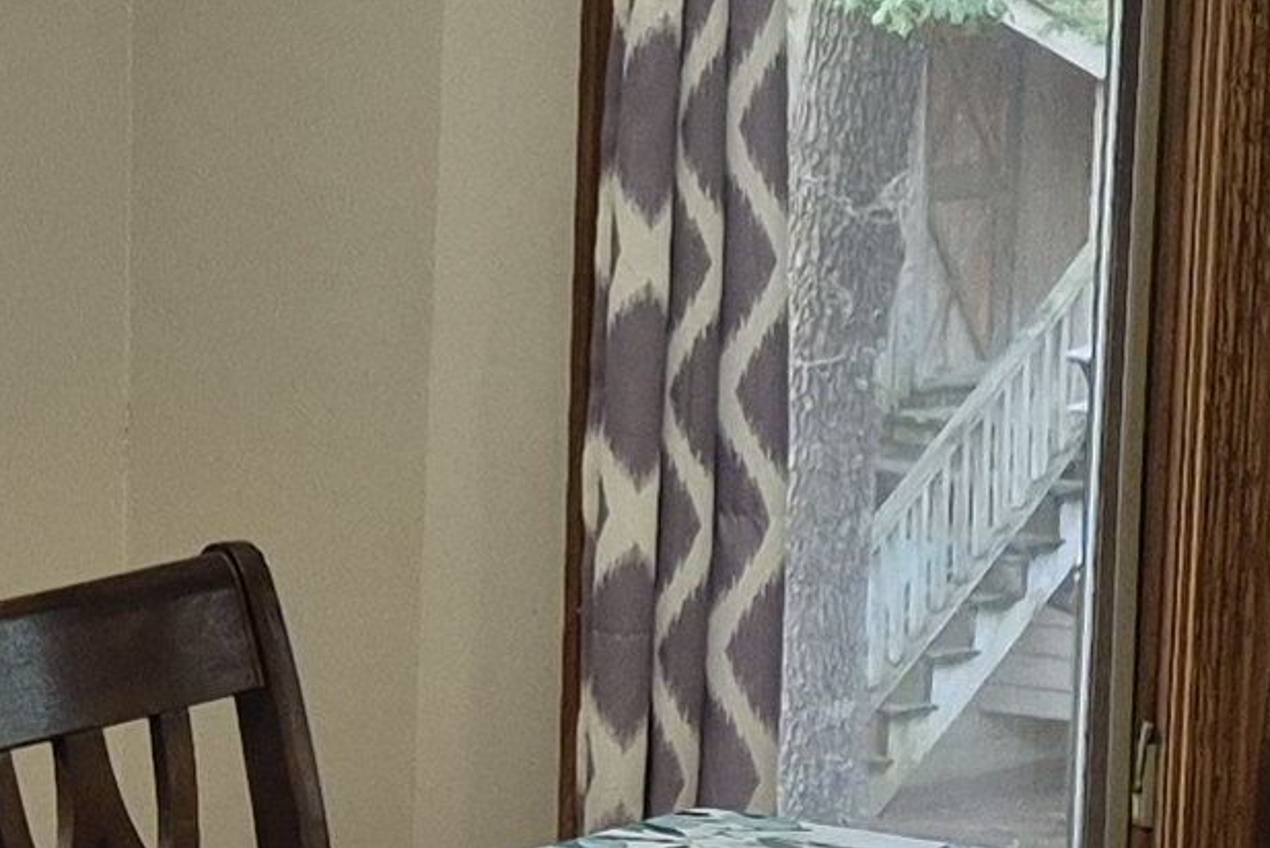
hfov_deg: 13.1
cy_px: 908
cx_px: 12
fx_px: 5470
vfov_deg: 8.8
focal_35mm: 155
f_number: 1.8
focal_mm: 5.4
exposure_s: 1/120
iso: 200
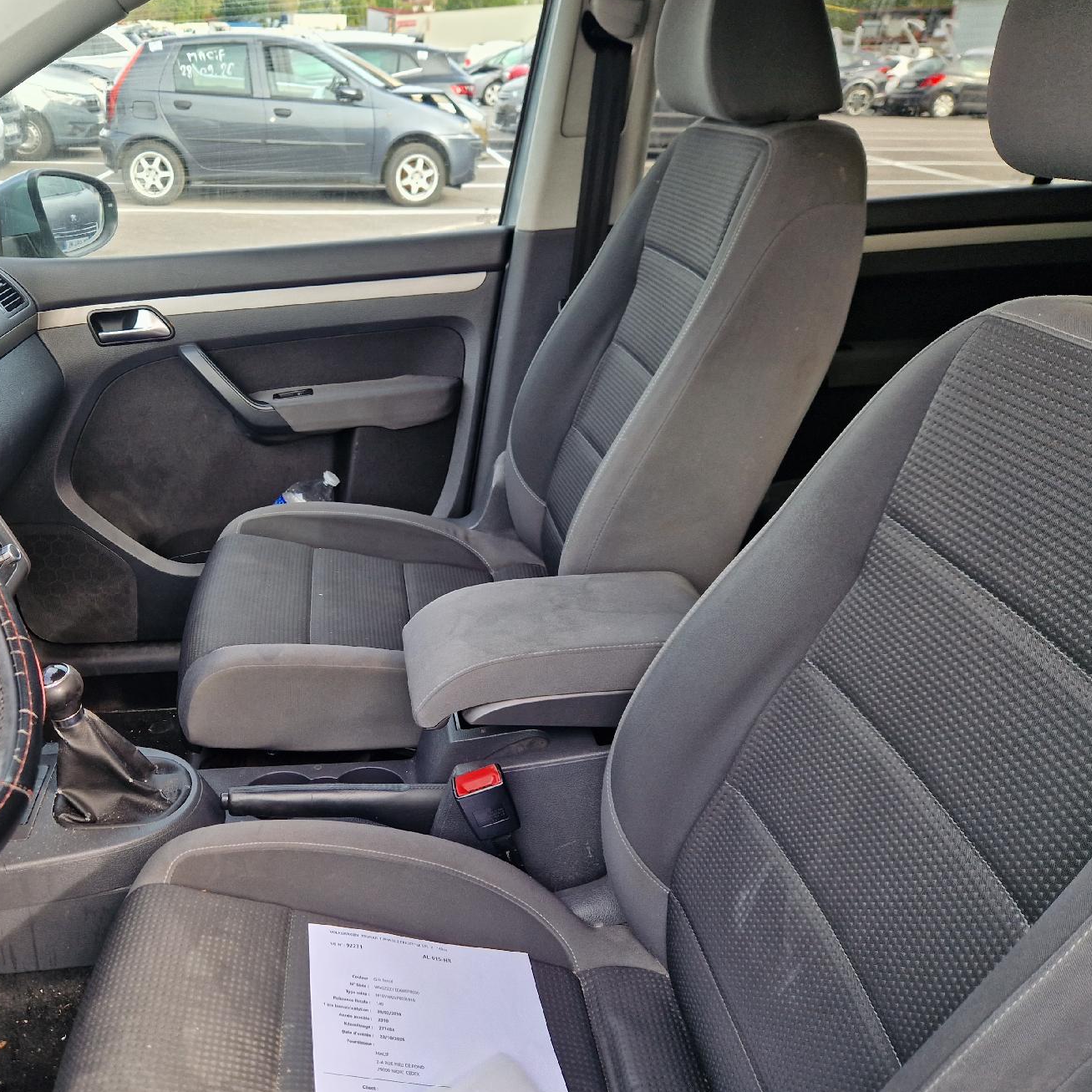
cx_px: 355
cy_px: 556
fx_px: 999
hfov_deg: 56.0
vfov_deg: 57.3
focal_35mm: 28
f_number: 1.8
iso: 50
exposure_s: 1/182
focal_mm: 5.4
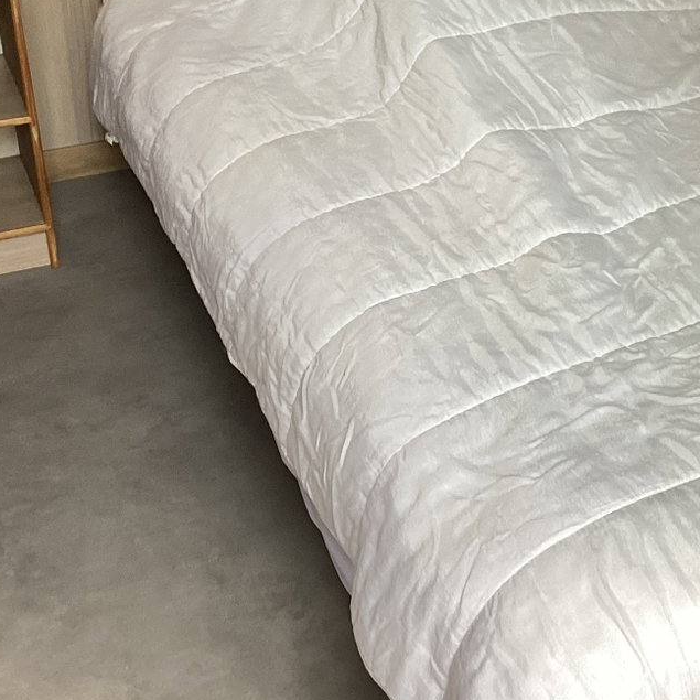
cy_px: 121
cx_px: 621
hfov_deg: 24.3
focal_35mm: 69
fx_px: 1579
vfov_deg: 24.5
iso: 80
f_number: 2.4
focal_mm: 3.3
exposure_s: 1/60
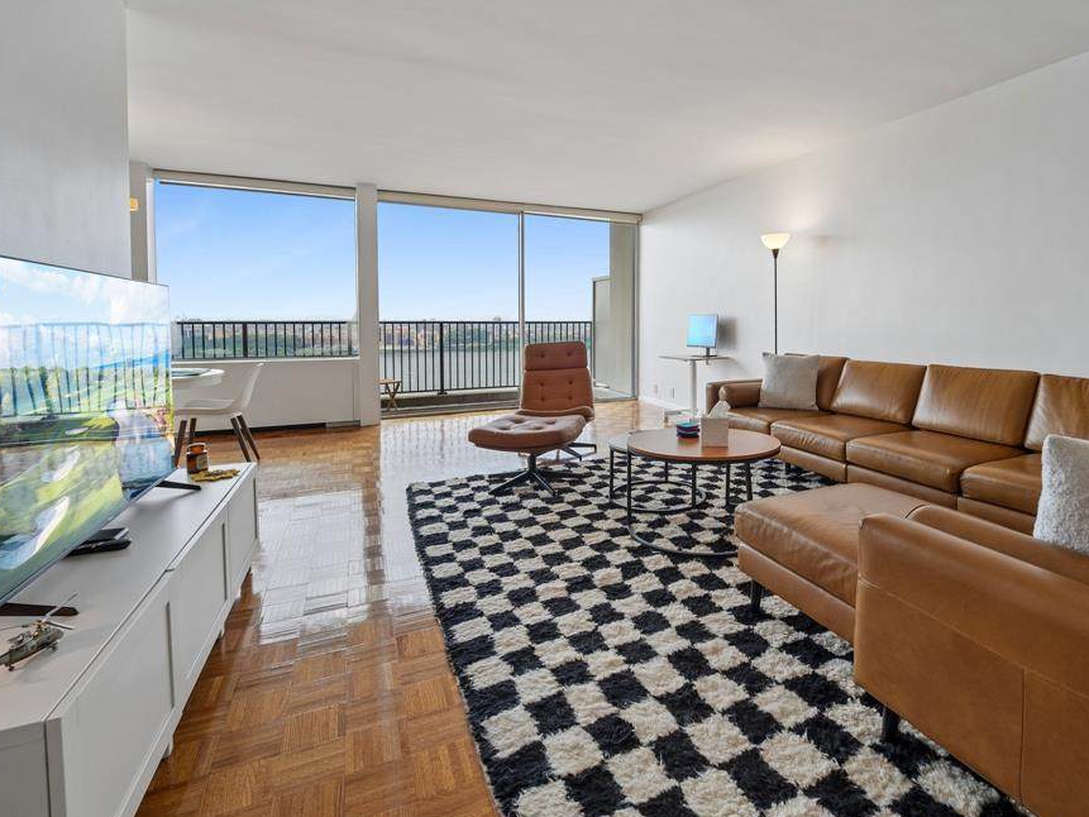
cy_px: 395
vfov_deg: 78.1
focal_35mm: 16
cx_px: 636
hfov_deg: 93.6
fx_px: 503
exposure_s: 1/80
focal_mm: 14
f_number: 7.1
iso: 400
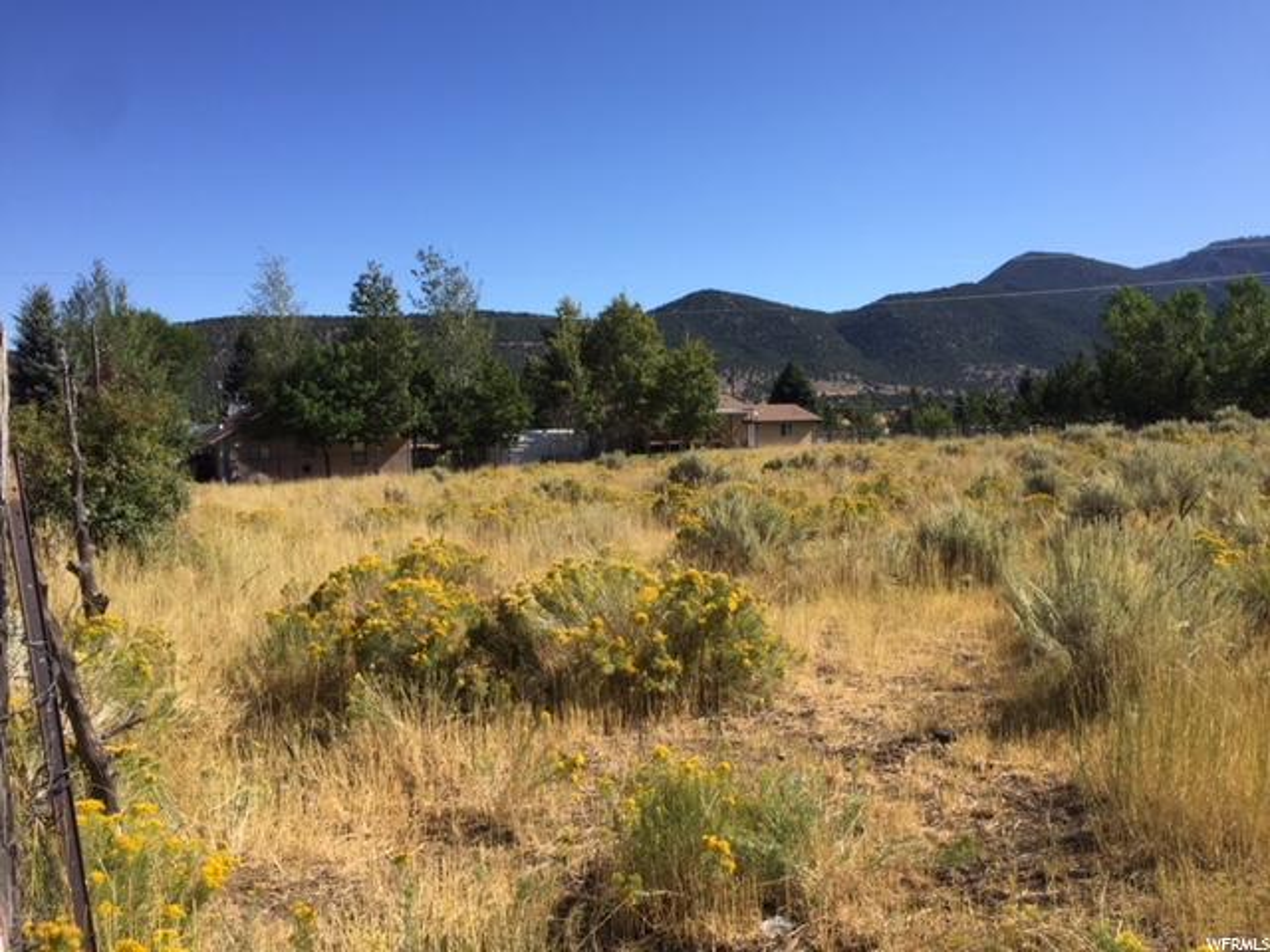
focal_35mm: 29
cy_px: 476
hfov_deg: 61.7
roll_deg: +0.9
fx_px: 1064
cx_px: 635
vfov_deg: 48.2
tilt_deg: -2.5
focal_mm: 4.15
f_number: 2.2
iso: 32
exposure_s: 1/1582
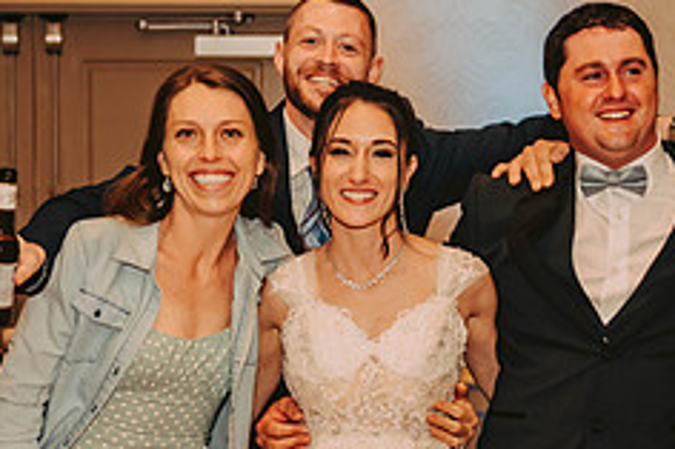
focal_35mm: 118
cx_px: 455
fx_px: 2211
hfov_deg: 17.3
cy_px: 316
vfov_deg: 11.6
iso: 500
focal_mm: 48
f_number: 2.8
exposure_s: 1/60
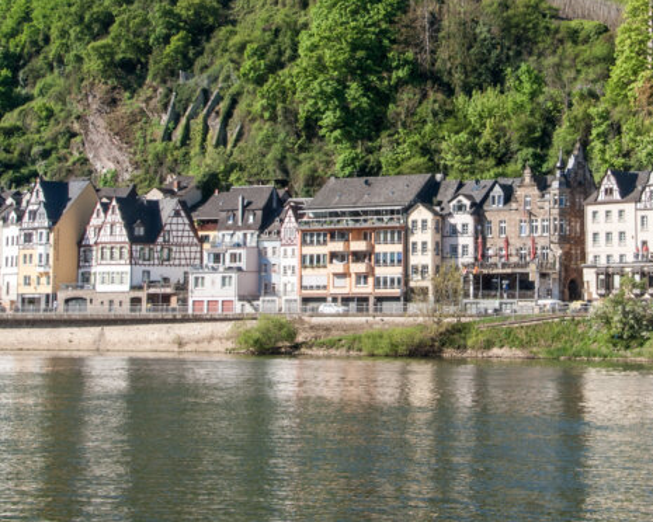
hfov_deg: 20.5
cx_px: 416
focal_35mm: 93
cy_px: 107
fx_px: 1797
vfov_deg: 16.4
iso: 100
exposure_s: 1/100
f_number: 13
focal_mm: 30
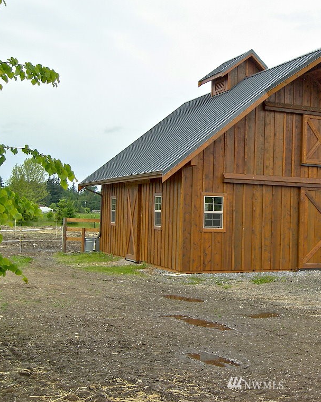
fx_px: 641
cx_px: 256
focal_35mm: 54
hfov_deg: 27.5
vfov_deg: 34.7
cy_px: 200
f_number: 3.2
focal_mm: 8.5
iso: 50
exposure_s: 1/640
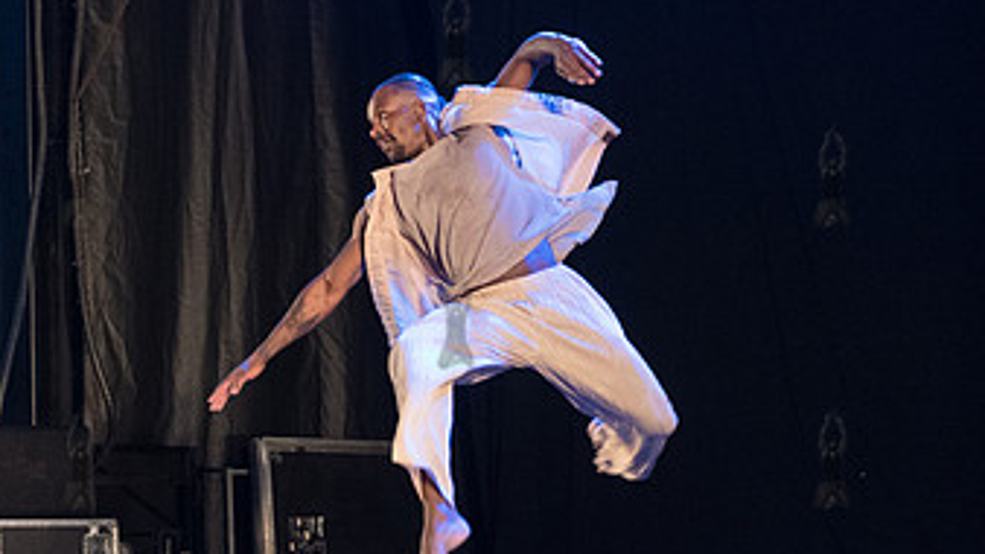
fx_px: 2585
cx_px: 455
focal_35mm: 99
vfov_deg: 12.2
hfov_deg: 21.6
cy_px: 316
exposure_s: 1/250
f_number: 2.8
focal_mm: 55
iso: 5000
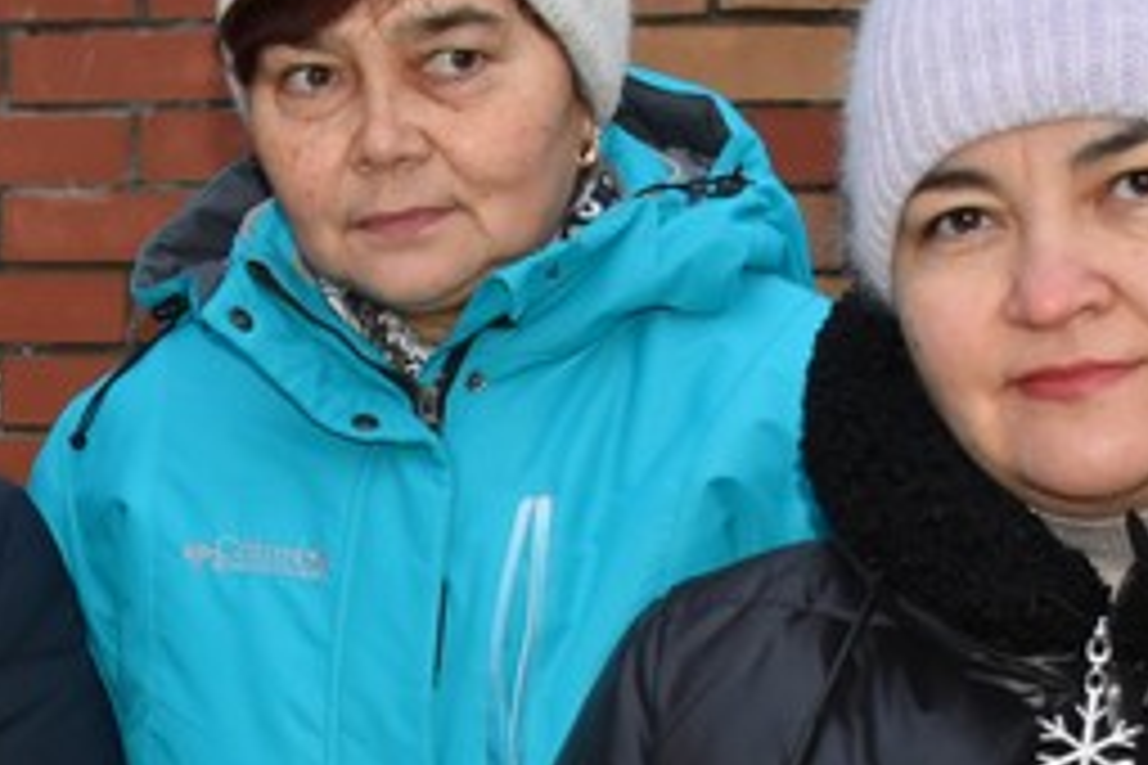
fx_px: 3380
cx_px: -41
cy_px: 972
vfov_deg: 12.5
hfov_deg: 18.7
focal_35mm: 106
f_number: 3.5
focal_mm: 20
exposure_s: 1/160
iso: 800
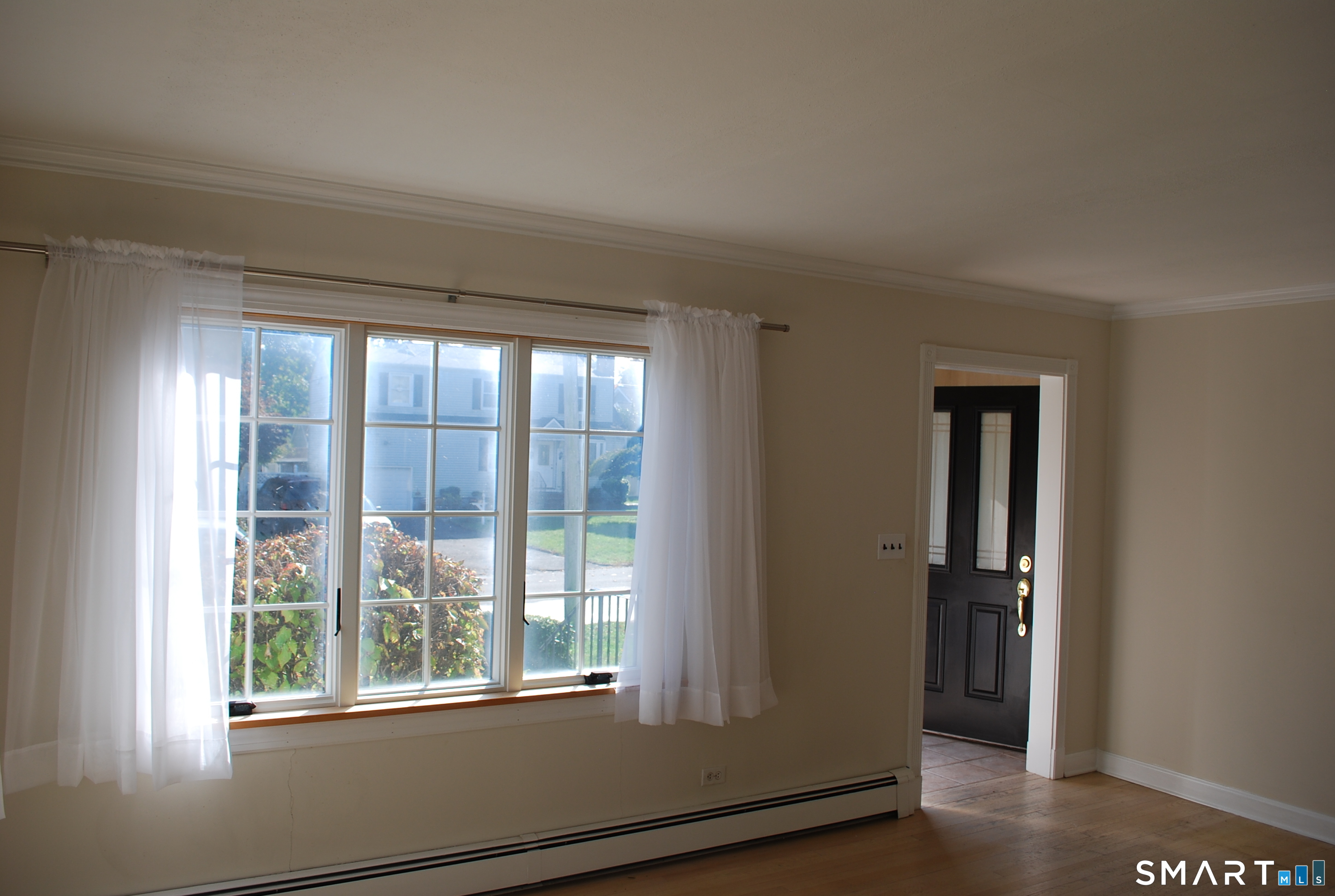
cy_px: 448
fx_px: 1003
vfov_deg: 48.1
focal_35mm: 27
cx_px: 668
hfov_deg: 67.3
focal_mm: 18
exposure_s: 1/125
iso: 100
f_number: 5.6
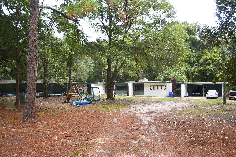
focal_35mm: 33
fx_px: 216
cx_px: 118
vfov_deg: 40.0
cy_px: 78
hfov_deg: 57.2
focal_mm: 22
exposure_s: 1/160
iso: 100
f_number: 4
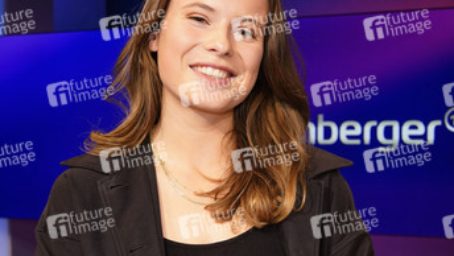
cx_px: 230
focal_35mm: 48
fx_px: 578
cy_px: 124
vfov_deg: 25.0
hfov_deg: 42.9
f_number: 5
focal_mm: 35
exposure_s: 1/125
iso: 2000
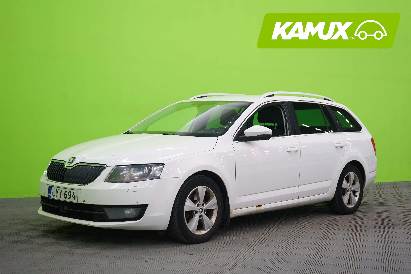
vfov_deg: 27.0
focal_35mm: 50
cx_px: 206
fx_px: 571
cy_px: 137
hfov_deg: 39.6
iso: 400
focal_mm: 50
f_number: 5
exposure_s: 1/8
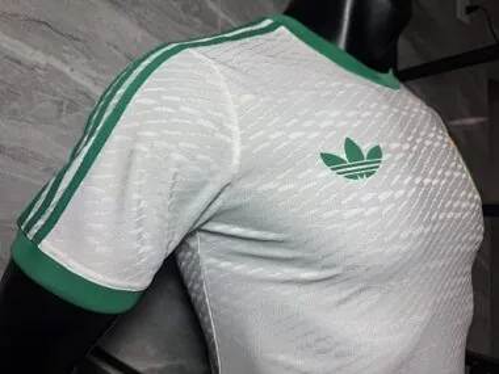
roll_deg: +0.8
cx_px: 250
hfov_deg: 71.6
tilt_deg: +0.6
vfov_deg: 56.8
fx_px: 346
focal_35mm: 24
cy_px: 187
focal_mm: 6.76
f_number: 1.78
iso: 50
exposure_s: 1/121
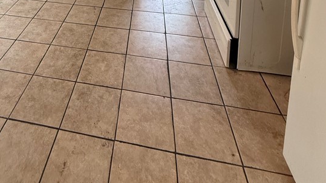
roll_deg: -0.2
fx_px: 251
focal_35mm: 29
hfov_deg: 63.9
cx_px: 102
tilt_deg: -9.1
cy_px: -91
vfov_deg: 27.6
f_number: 2.2
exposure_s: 1/120
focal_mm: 2.22
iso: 320
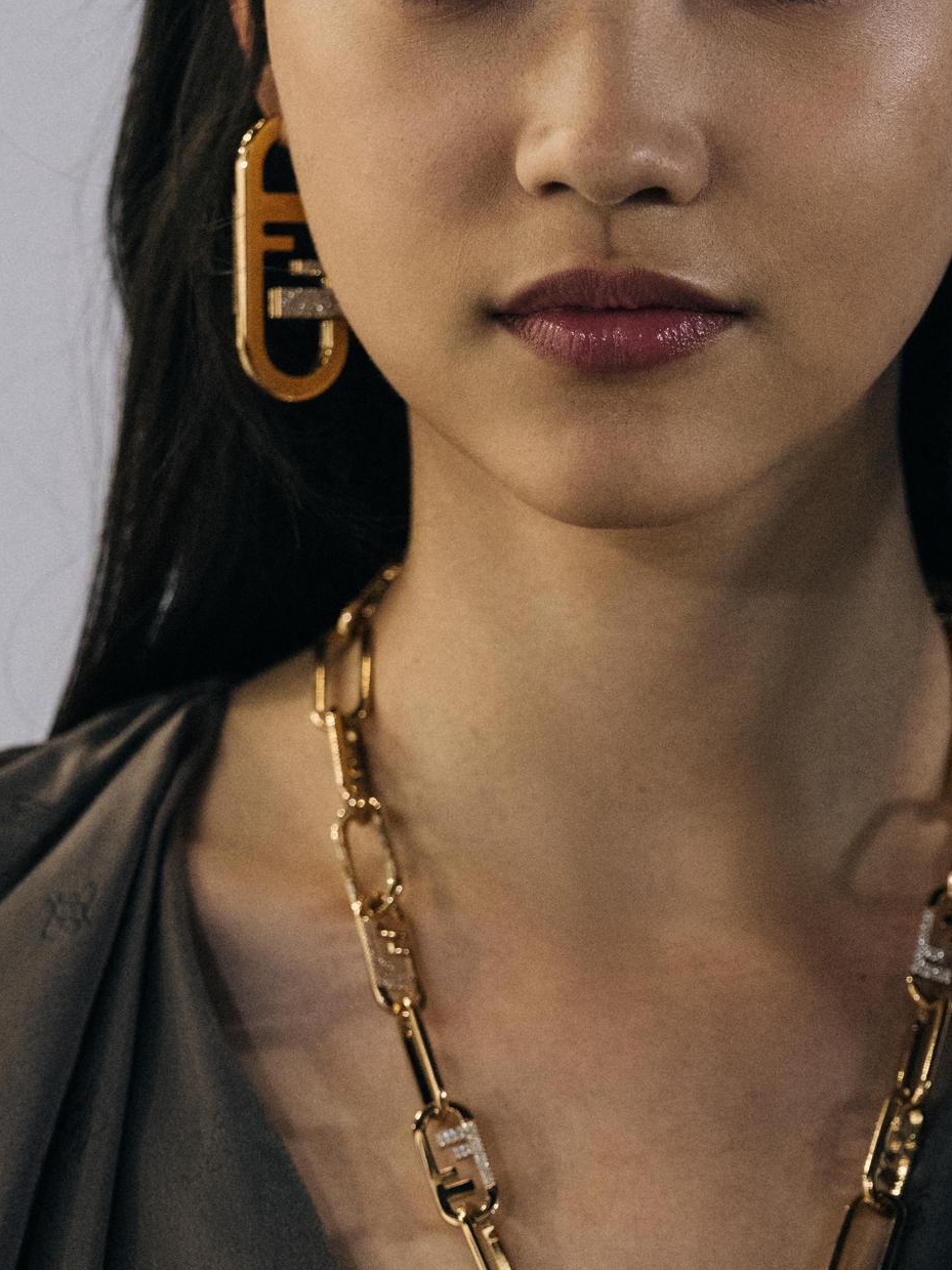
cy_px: 907
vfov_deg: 6.1
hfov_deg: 4.6
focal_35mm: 326
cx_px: 725
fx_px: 11956
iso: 1600
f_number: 4
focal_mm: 140
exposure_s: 1/320
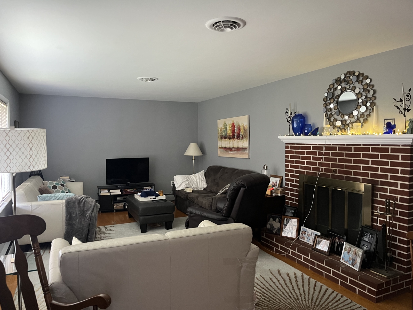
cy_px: 155
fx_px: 310
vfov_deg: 53.1
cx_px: 206
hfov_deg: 67.3
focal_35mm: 26
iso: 400
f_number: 1.6
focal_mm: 5.1
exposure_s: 1/60
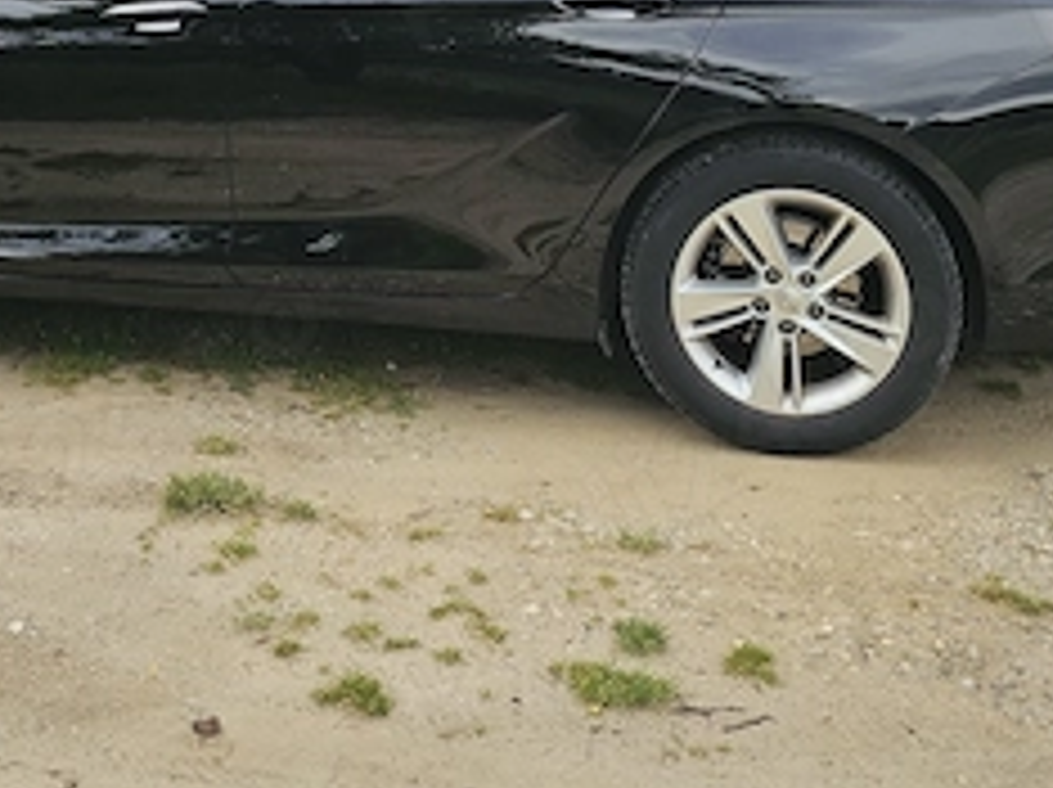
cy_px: -144
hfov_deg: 32.4
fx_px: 1793
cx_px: 346
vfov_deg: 22.9
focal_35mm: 59
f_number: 1.7
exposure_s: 1/176
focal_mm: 6.3
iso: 10
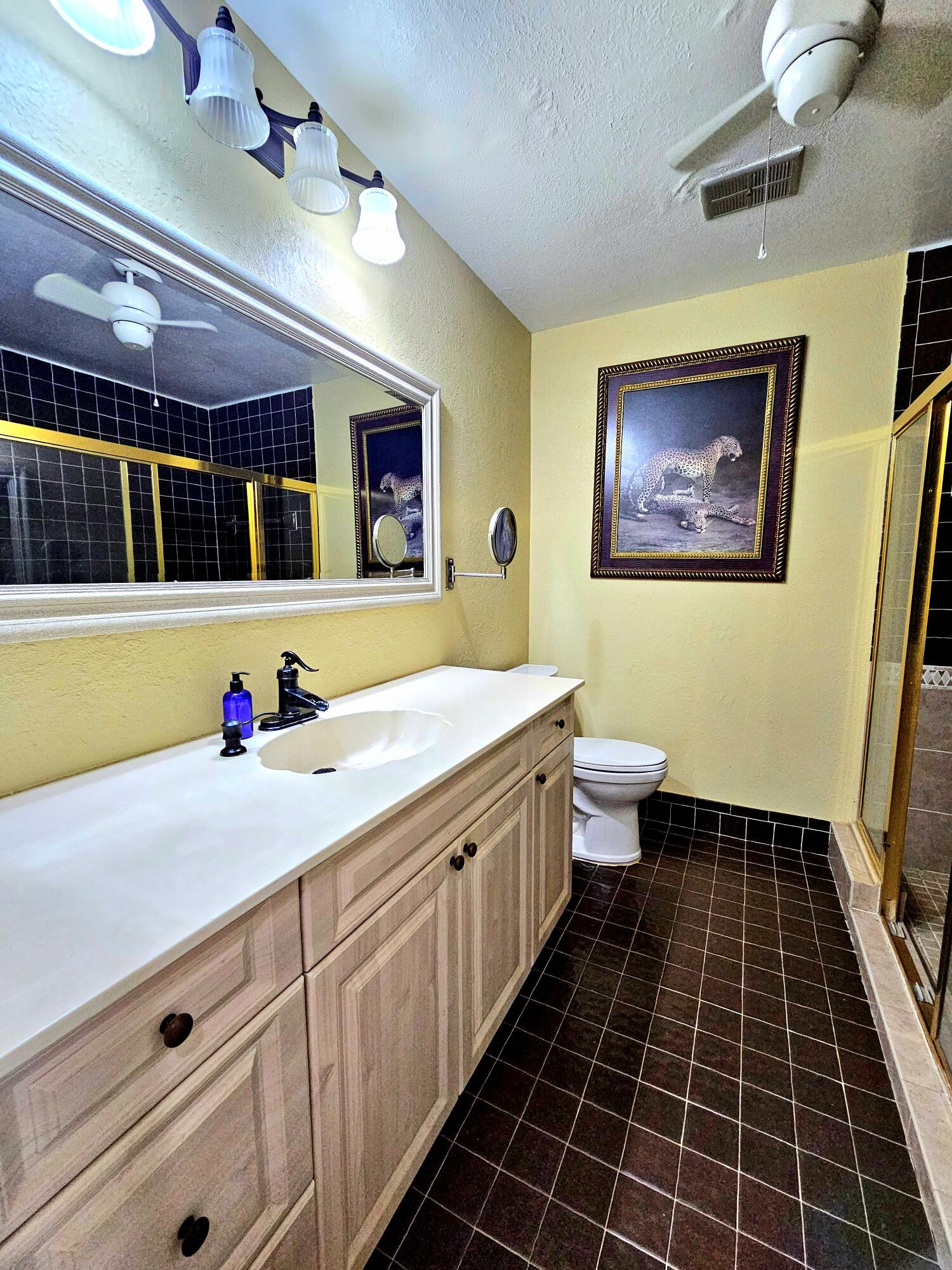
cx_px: 476
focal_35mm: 13
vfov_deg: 106.2
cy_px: 635
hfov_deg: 89.9
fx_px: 477
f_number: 2.2
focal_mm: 2.2
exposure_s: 1/60.2
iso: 400
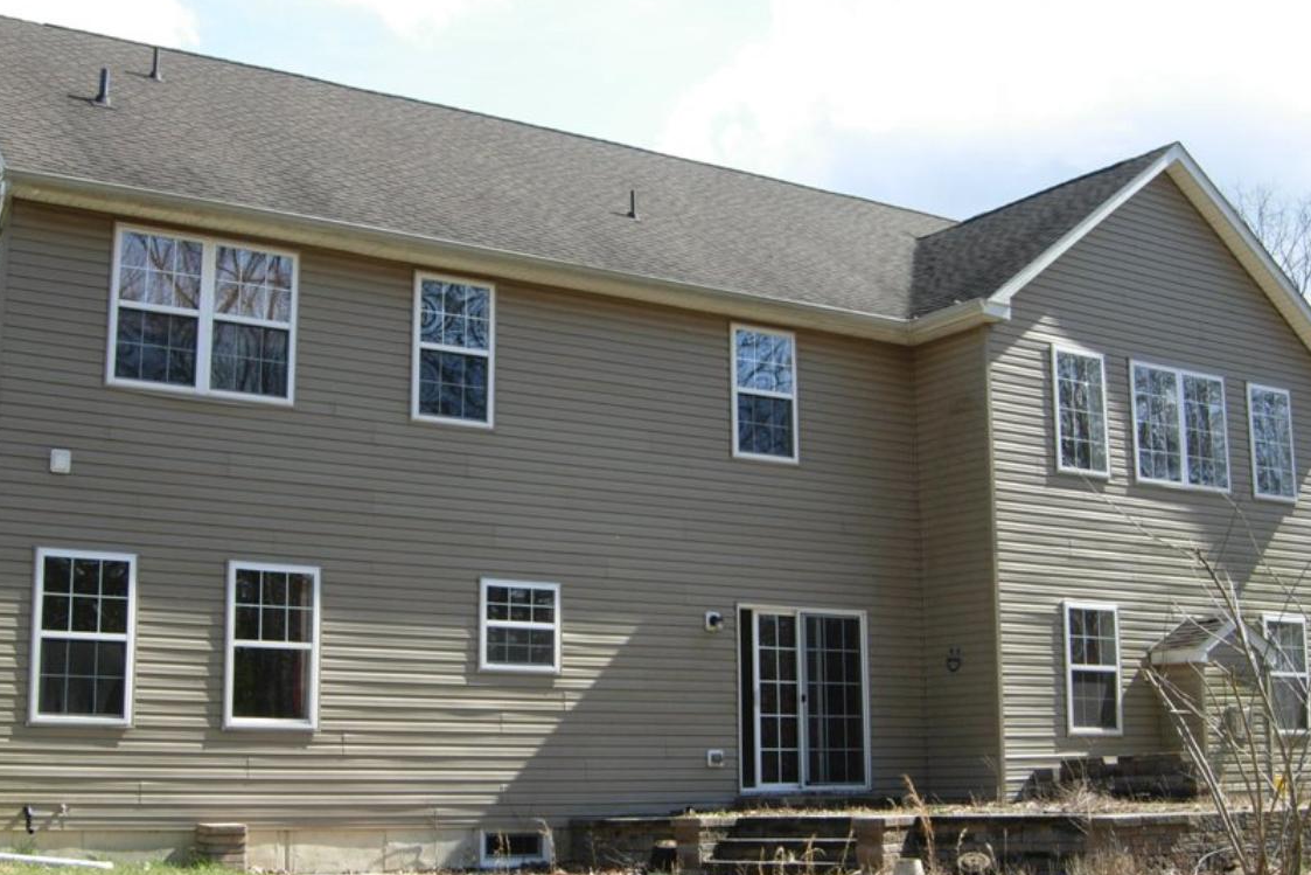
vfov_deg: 28.1
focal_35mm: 48
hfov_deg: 41.1
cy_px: 452
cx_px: 629
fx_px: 1748
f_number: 4.3
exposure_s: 1/215
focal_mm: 7.5
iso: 50
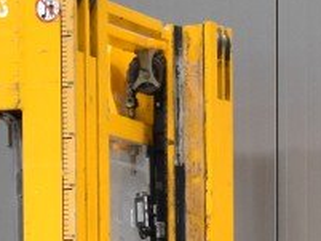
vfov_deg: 6.4
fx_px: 2078
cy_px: 552
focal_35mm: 224
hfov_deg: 8.8
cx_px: 188
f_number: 4.5
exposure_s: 1/60
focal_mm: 26
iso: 1250
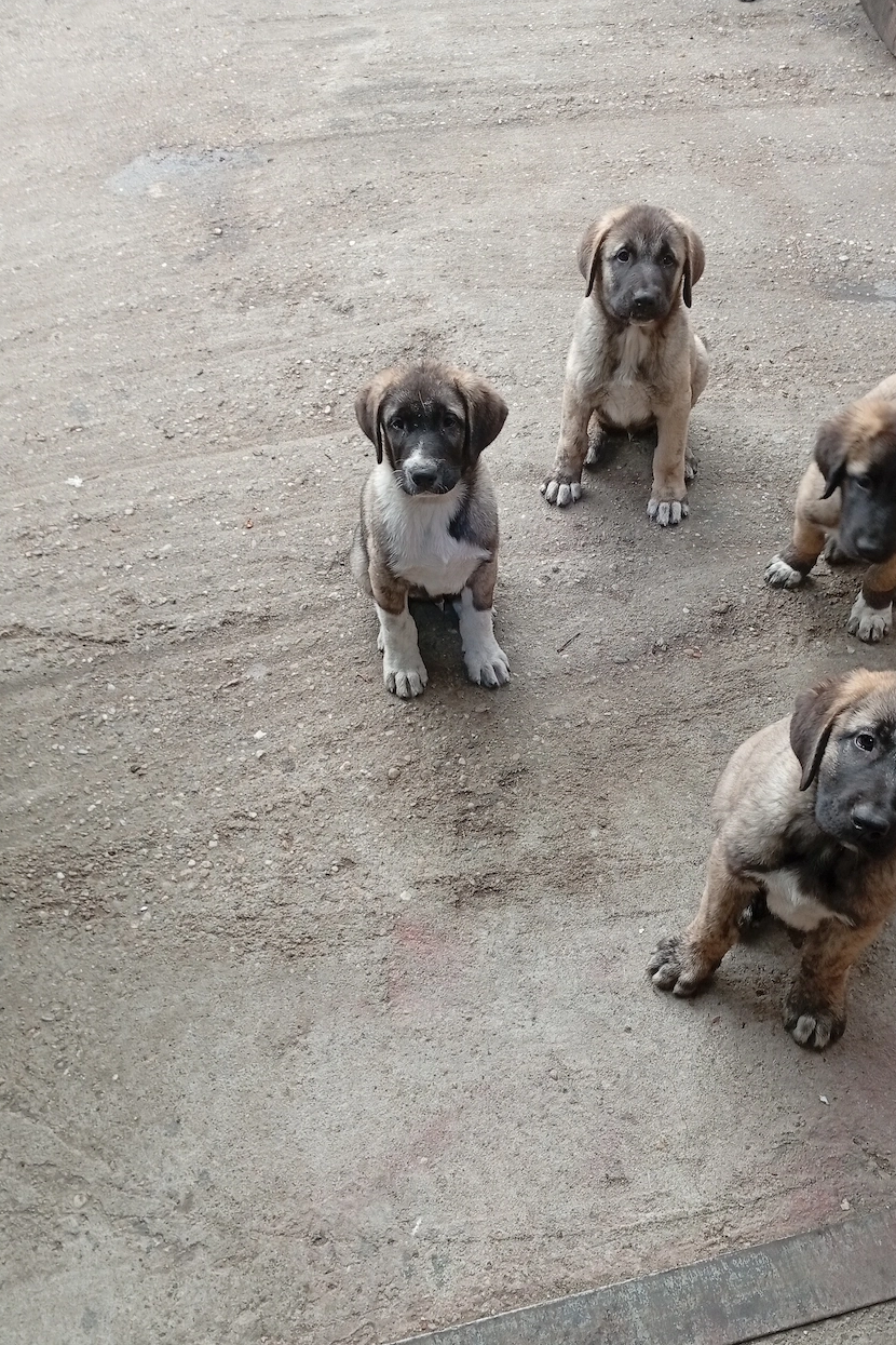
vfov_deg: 61.9
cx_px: 508
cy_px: 714
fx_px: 1120
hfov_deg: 43.5
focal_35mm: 30
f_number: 1.8
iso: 253
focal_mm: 3.98
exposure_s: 1/50
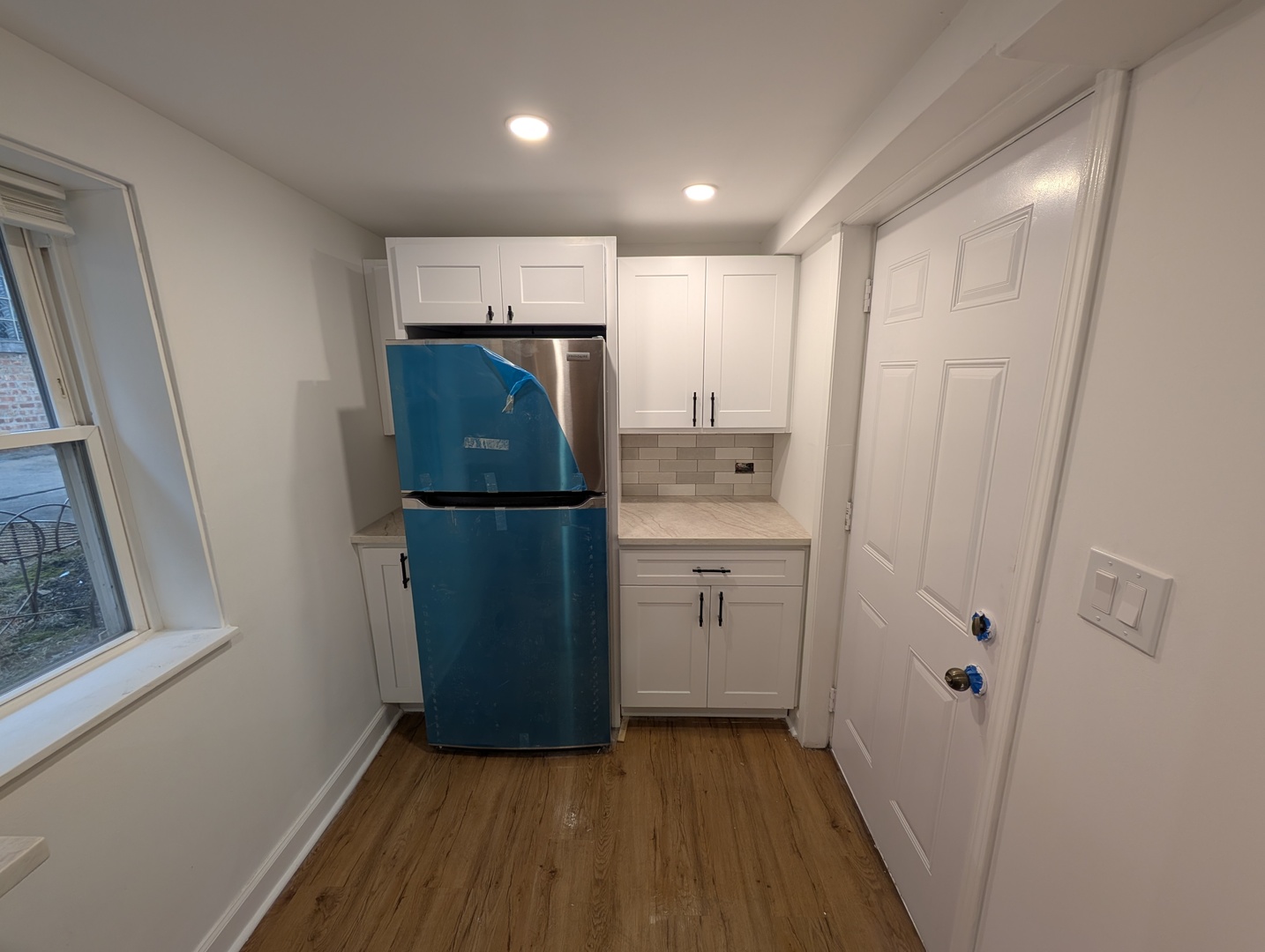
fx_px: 439
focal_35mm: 12
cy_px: 476
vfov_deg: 94.7
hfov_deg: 110.5
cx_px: 632
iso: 51
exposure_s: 1/62.7
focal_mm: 2.02
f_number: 1.7
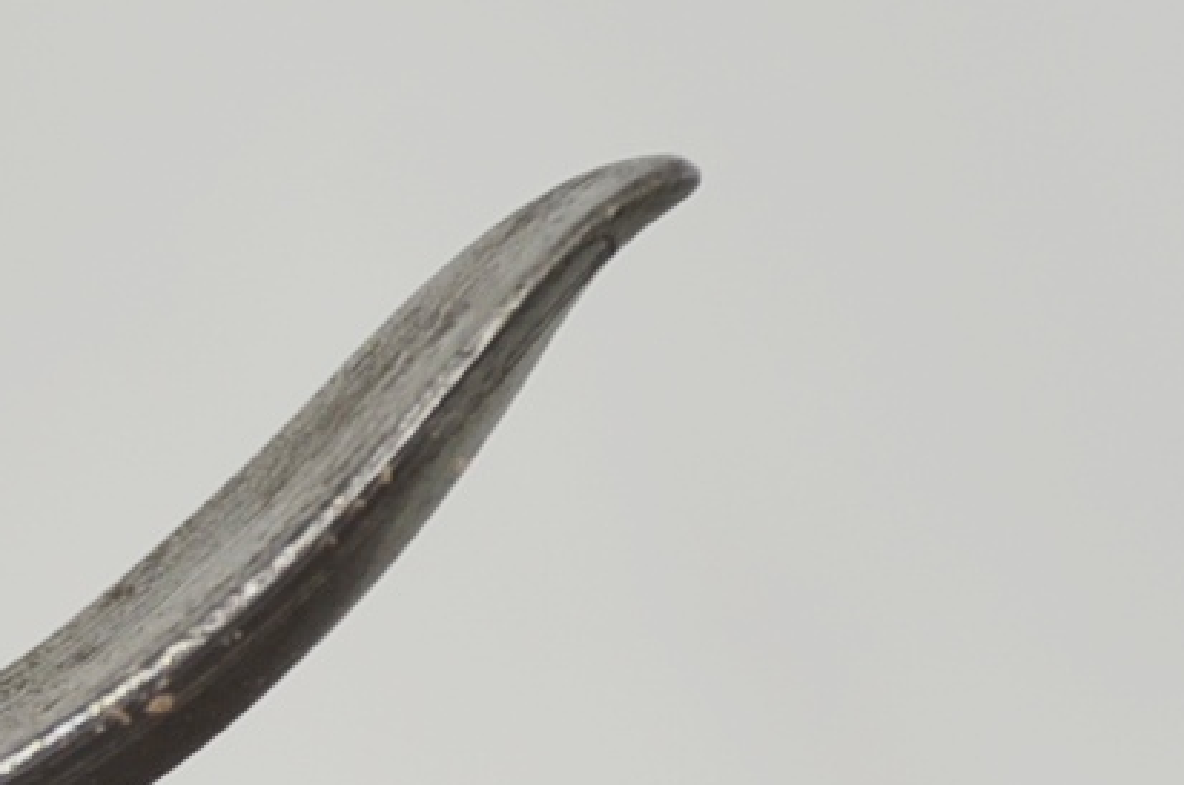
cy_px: 1581
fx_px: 15269
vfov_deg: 2.9
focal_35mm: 465
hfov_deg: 4.4
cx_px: -700
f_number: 5
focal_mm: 52
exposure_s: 1/250
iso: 110
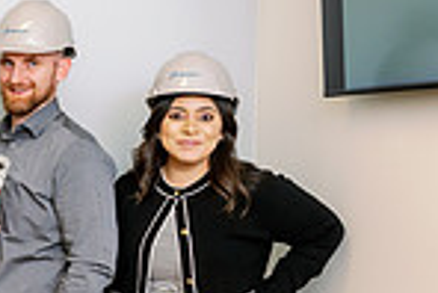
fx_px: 1145
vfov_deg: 14.6
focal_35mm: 94
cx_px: -255
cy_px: 185
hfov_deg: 18.6
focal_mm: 24
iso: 800
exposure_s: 1/200
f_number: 5.6
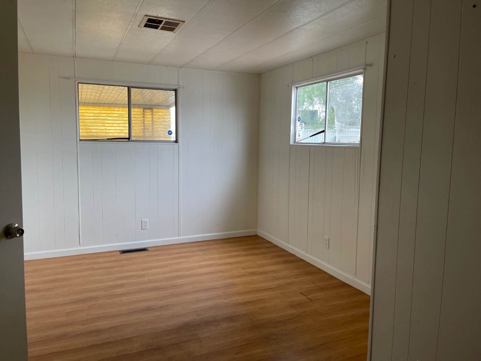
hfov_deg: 67.3
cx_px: 240
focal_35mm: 26
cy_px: 180
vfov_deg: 53.1
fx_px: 361
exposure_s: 1/76
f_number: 1.6
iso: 125
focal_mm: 5.1
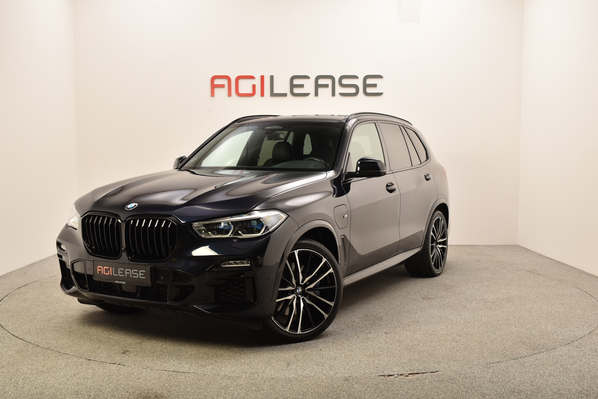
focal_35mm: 39
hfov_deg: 49.5
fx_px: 648
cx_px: 299
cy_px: 200
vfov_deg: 34.2
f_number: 7.1
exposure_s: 1/200
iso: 100
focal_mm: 26
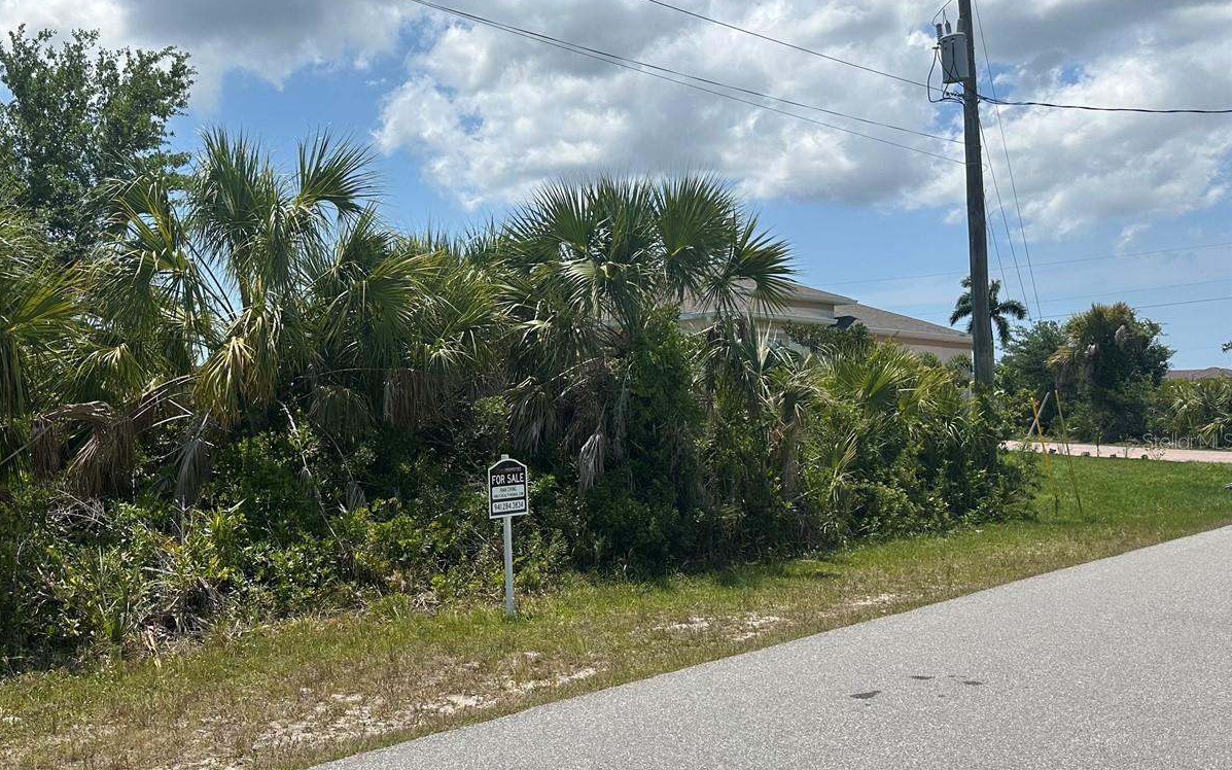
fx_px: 1142
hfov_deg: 55.6
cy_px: 441
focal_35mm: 34
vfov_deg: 37.2
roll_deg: -0.2
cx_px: 416
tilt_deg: -0.3
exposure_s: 1/6623
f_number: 1.78
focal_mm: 6.86
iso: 80
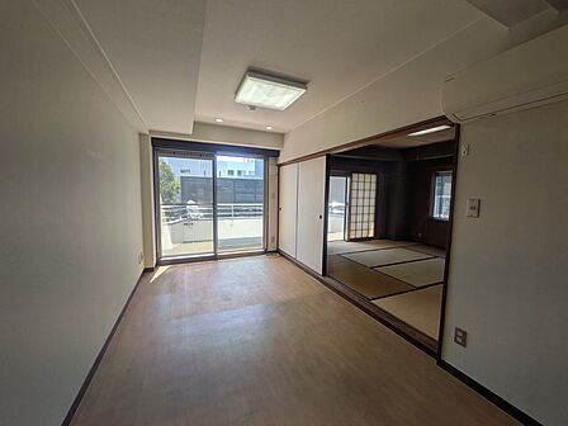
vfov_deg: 85.7
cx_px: 284
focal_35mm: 14
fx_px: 230
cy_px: 213
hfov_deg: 102.1
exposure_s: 1/286
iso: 52
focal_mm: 1.83
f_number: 2.2
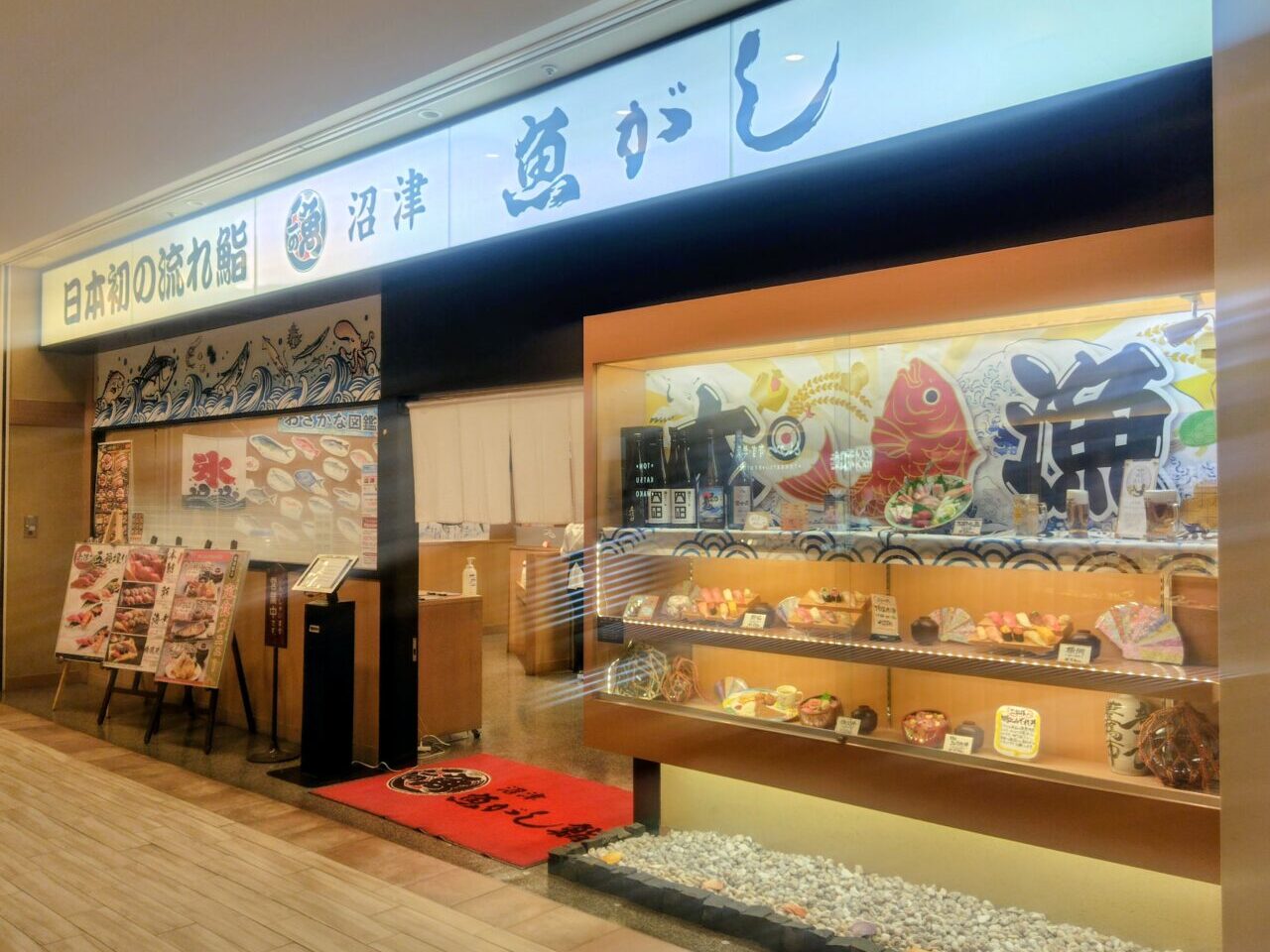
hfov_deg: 73.9
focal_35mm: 23
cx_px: 635
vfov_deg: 58.9
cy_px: 476
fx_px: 844
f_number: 1.9
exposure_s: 1/120
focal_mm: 5.6
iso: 85
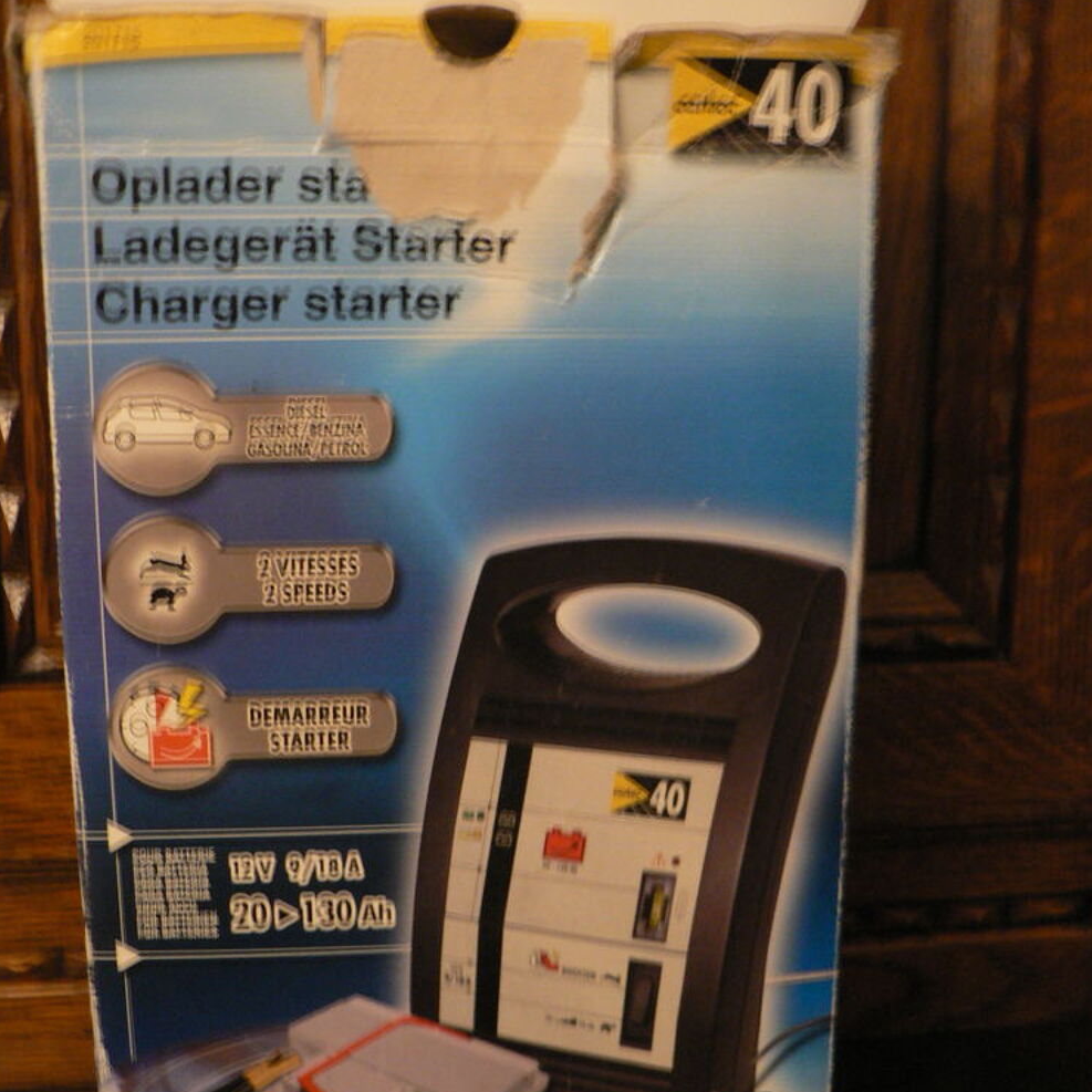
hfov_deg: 39.2
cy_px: 651
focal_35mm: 43
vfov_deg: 39.0
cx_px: 550
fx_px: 1535
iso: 200
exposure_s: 1/4
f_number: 2.8
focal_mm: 6
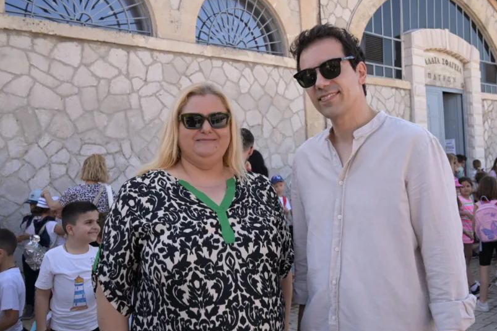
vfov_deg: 35.4
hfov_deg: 51.1
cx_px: 267
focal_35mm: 38
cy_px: 170
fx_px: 519
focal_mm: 29.5
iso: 250
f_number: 5
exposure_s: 1/400
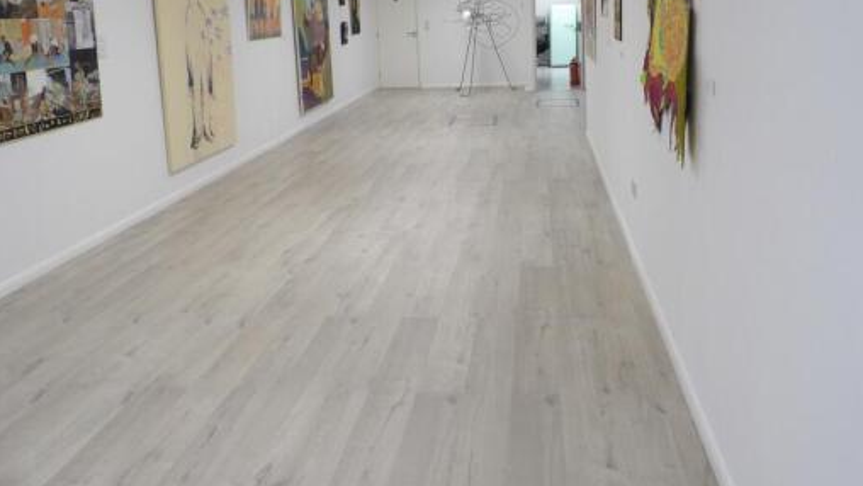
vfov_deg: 38.1
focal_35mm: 30
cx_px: 463
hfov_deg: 64.2
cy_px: 127
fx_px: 687
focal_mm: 4.3
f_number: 2.8
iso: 200
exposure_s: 1/60
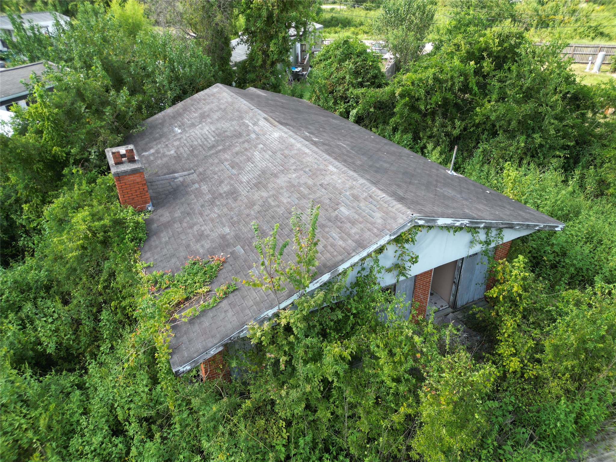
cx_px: 308
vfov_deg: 56.8
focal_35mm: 24
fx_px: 427
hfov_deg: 71.6
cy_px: 231
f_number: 1.7
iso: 100
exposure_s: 1/500
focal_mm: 6.72
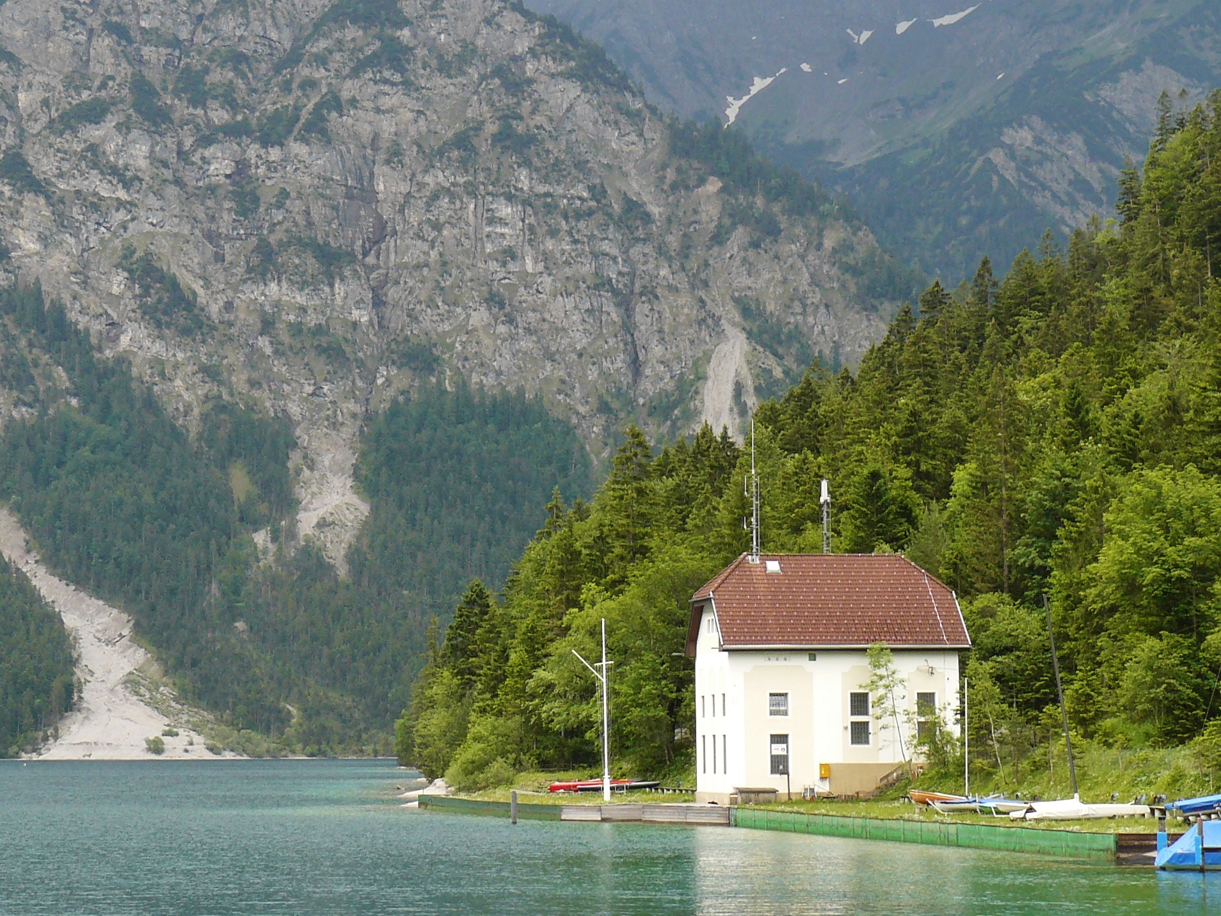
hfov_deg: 20.6
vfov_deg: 15.5
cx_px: 535
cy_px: 307
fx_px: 3351
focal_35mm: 95
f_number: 4
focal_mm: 9.8
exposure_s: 1/100
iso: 100
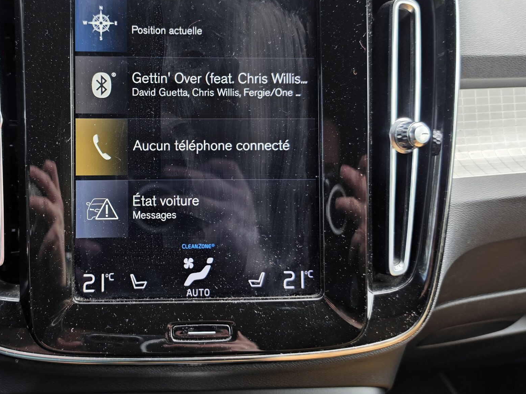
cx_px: 156
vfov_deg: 37.6
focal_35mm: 38
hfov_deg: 47.8
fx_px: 577
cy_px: 164
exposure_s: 1/359
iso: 25
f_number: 1.4
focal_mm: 6.5
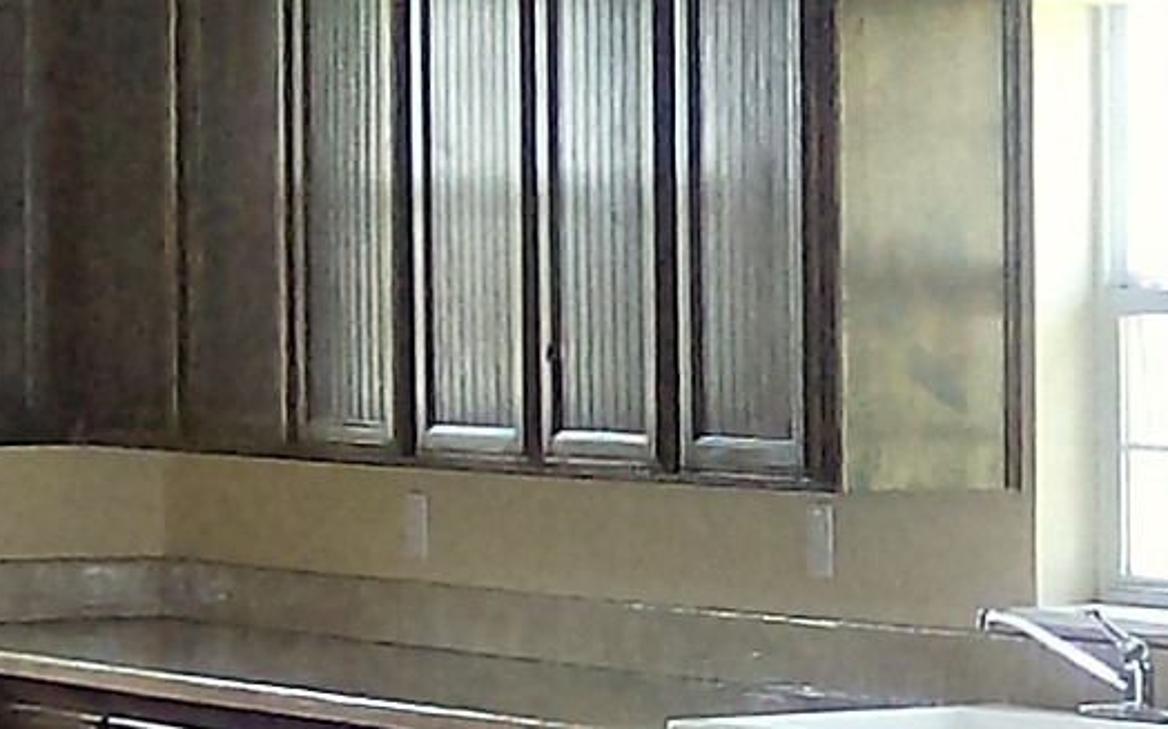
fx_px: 5918
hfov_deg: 11.3
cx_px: 768
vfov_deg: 7.0
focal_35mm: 186
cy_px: 467
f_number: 2.8
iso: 200
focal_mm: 6
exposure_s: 1/60
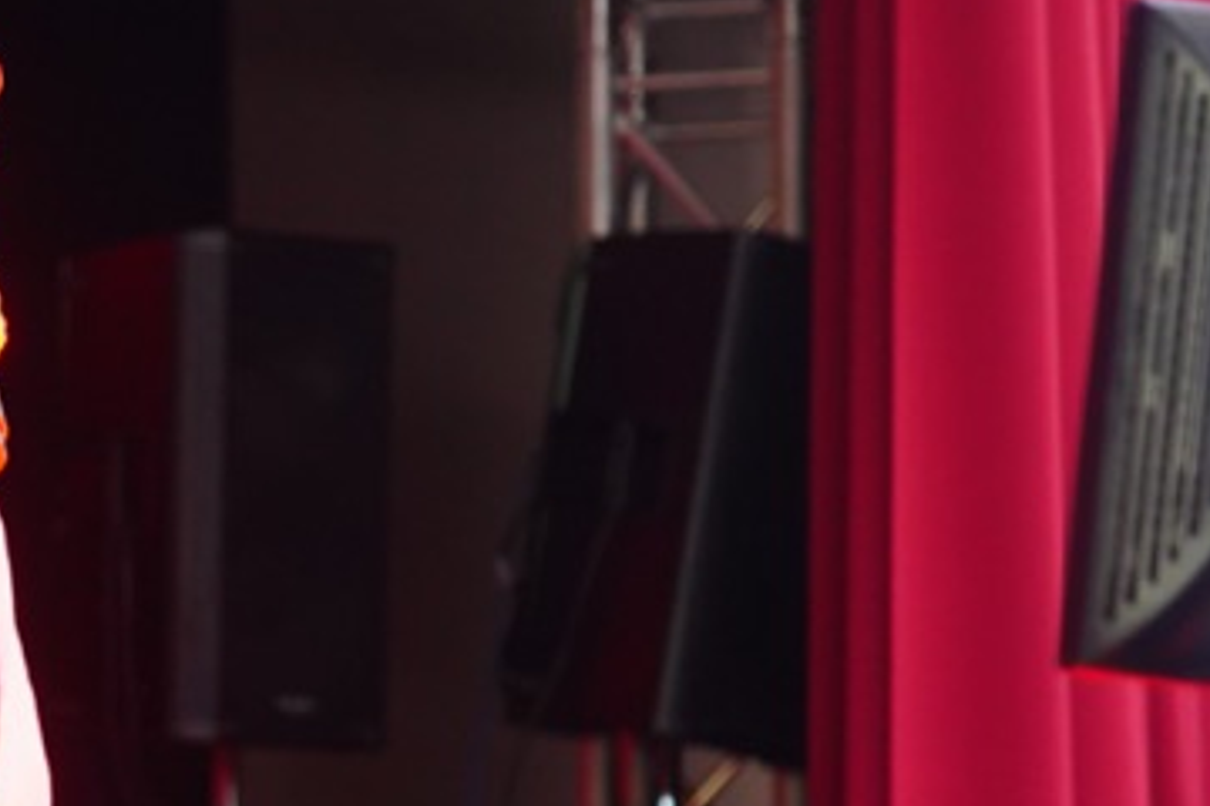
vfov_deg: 5.9
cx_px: -259
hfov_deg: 8.7
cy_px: 640
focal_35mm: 233
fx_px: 7835
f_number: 3.2
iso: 2000
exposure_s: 1/100
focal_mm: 65.6
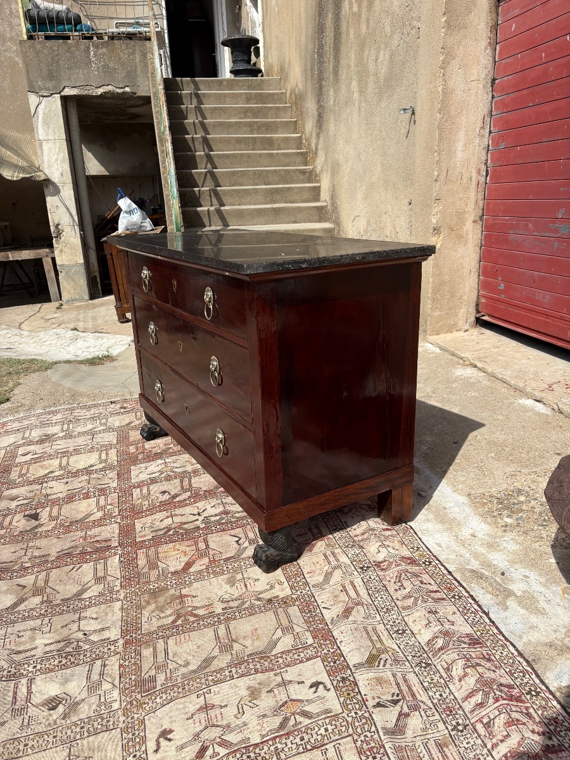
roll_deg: +1.8
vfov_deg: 67.3
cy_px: 380
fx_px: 571
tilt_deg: -18.4
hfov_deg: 53.1
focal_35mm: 26
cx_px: 285
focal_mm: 5.96
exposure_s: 1/4329
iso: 50
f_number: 1.6
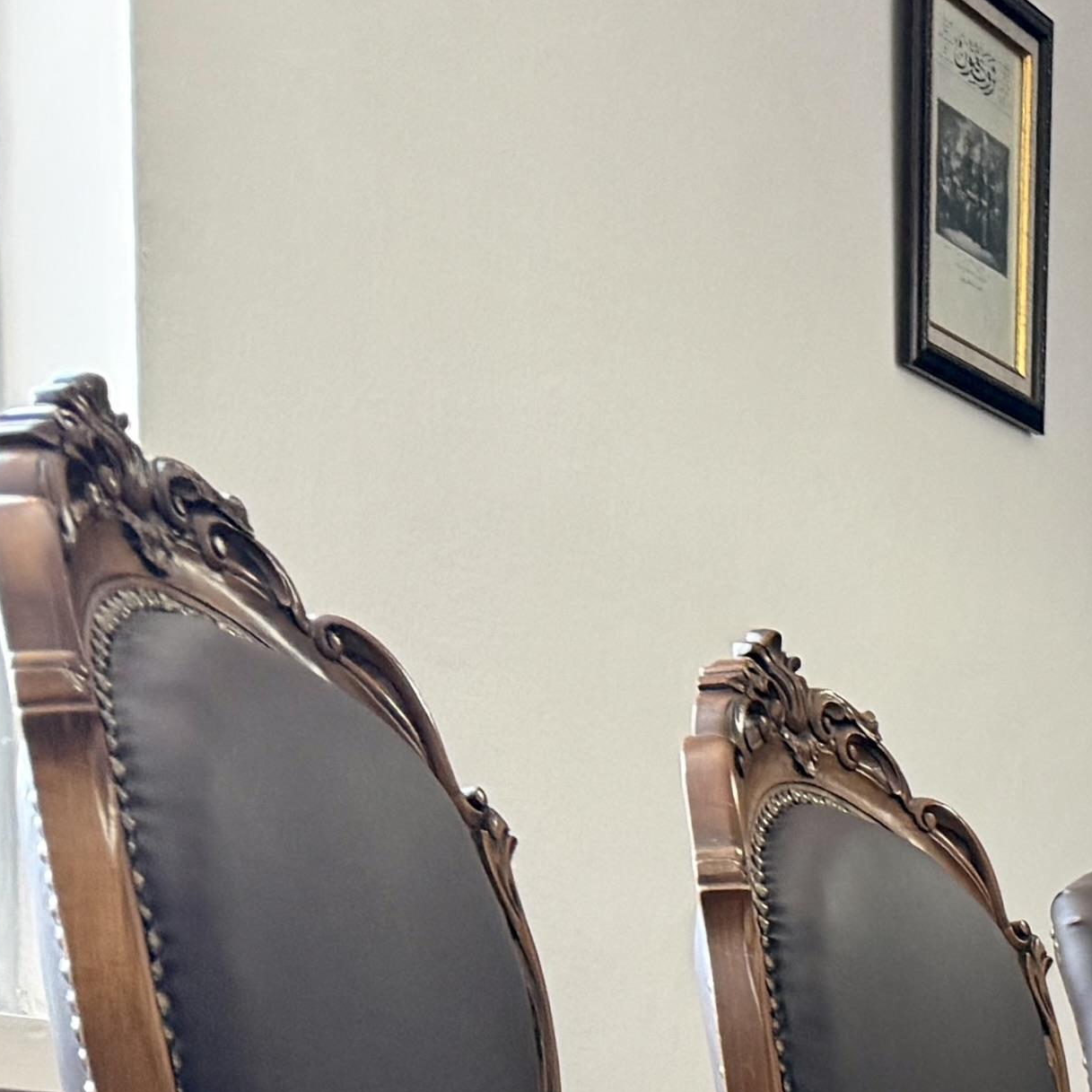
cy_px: 1617
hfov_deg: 14.3
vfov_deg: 16.7
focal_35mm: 95
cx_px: 2362
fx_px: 3391
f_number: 1.78
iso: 200
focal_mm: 6.76
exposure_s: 1/50
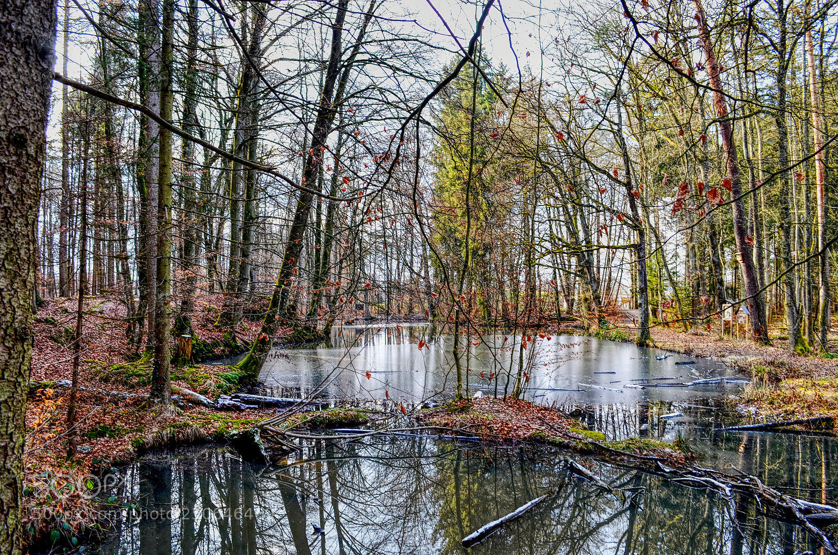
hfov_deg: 67.5
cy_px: 278
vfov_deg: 47.7
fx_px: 627
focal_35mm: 27
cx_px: 419
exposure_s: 1/125
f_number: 5.6
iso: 360
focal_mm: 18
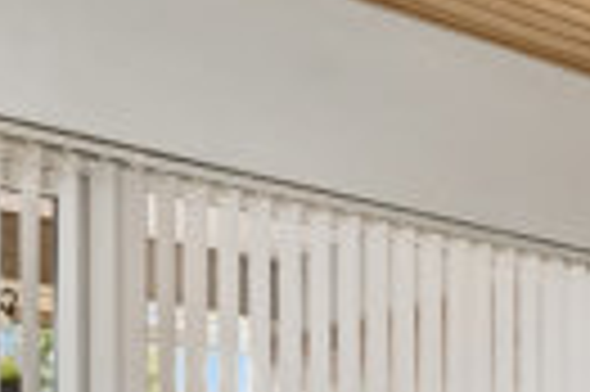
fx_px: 1604
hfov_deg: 19.2
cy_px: 620
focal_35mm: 98
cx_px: 779
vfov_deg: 13.0
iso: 400
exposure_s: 1/1.25
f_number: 16
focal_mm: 16
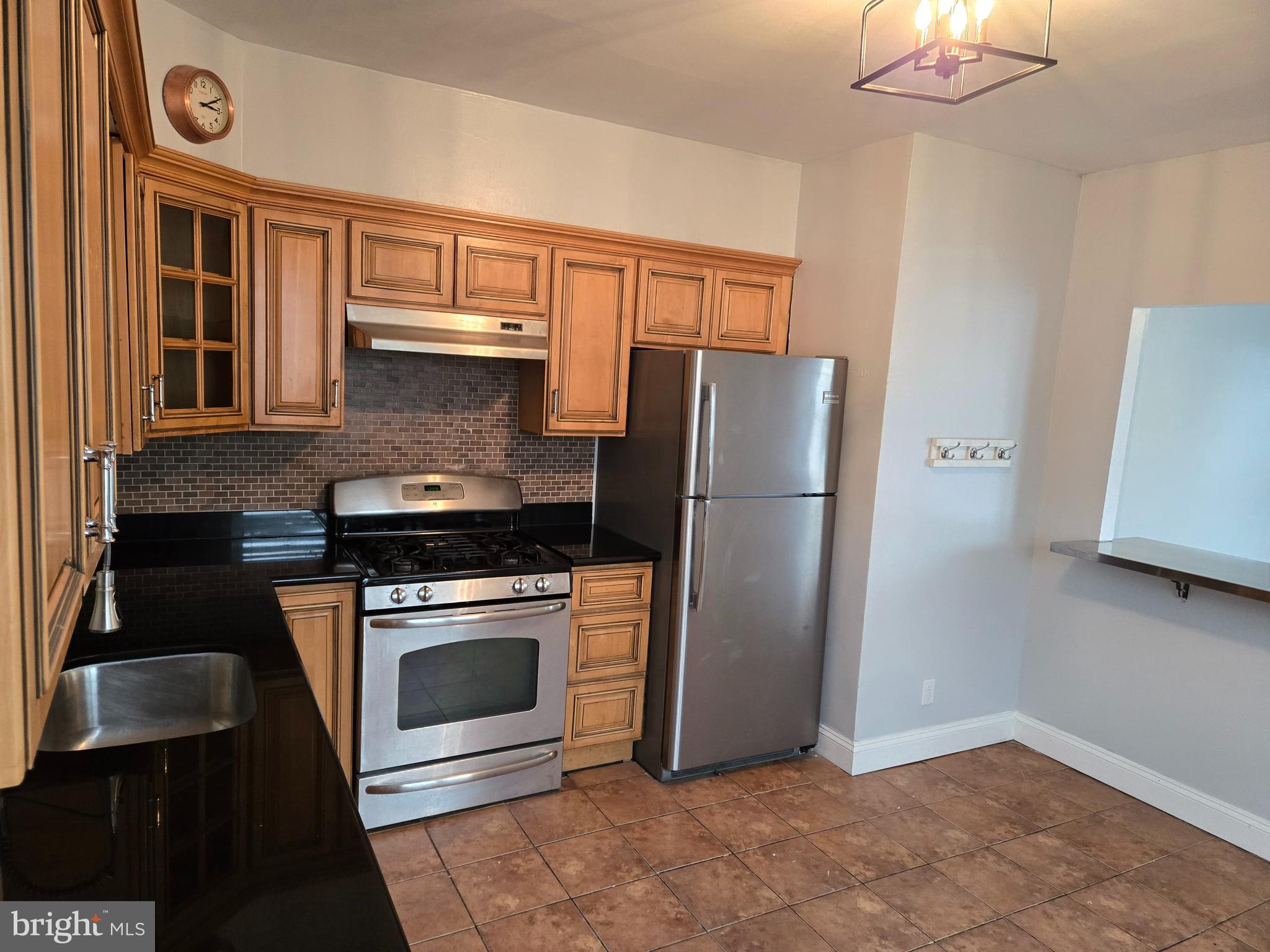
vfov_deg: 58.9
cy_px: 476
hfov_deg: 73.9
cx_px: 635
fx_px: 844
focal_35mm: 23
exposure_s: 1/120
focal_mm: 5.4
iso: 500
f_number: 1.8
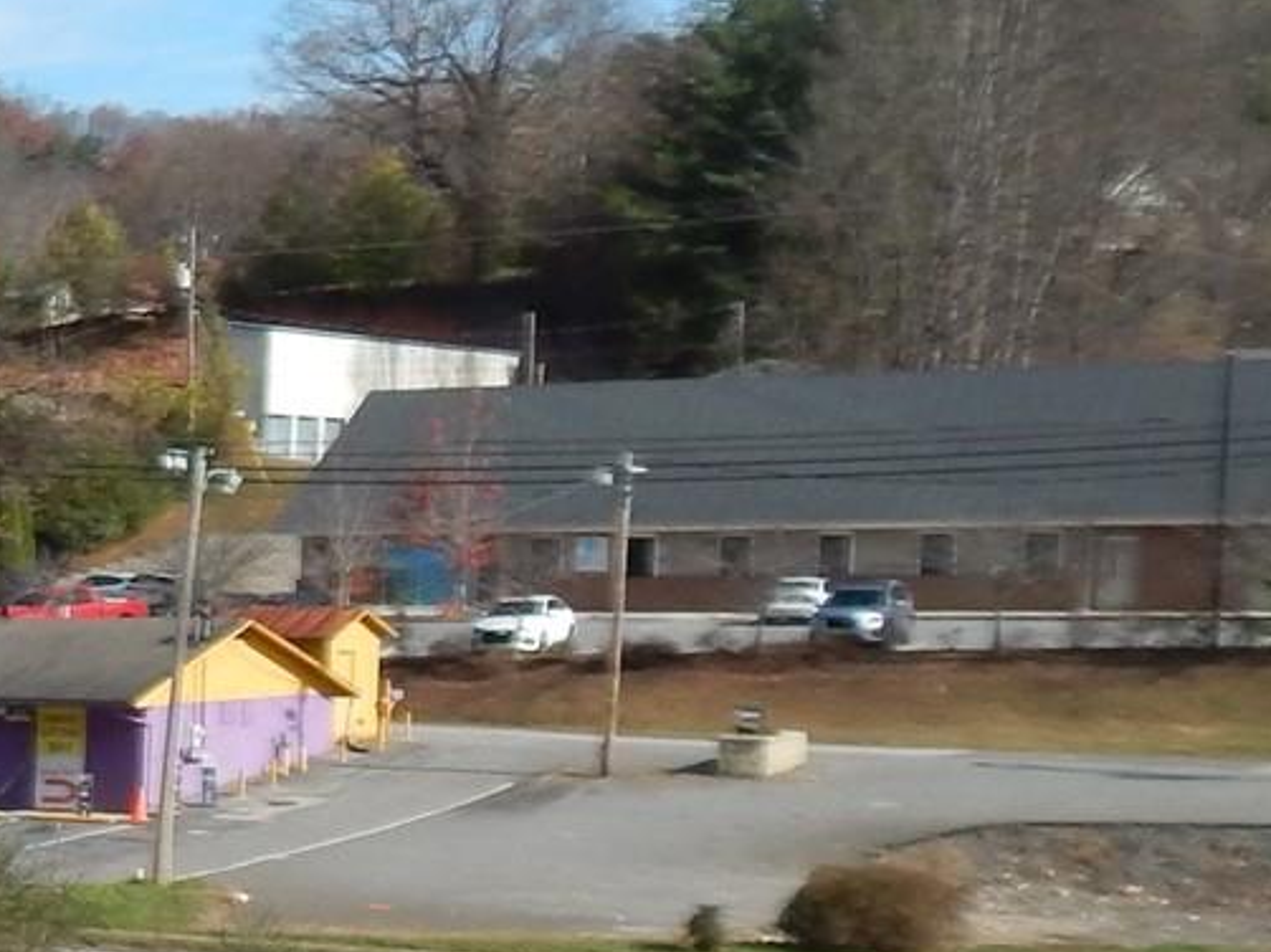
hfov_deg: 16.3
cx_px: -987
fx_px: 3743
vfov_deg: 14.2
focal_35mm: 102
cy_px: 1066
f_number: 3.1
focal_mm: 4.5
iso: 125
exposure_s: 1/1250
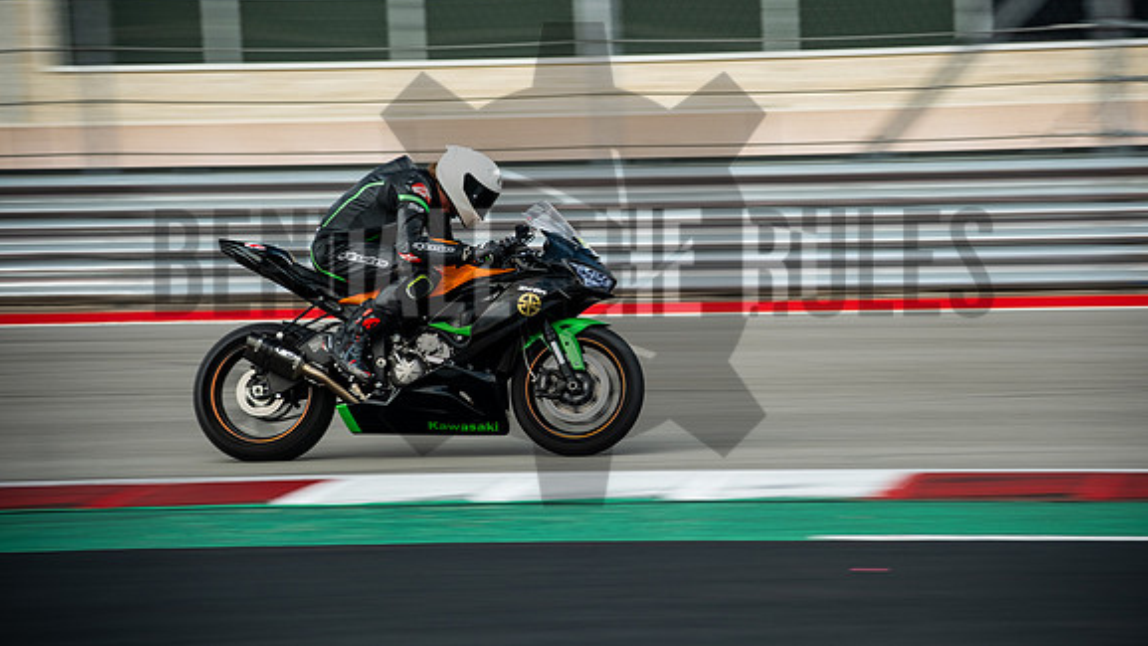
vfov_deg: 7.7
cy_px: 265
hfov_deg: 13.6
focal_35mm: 158
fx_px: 4811
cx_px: 573
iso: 160
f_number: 4.5
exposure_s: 1/200
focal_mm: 100
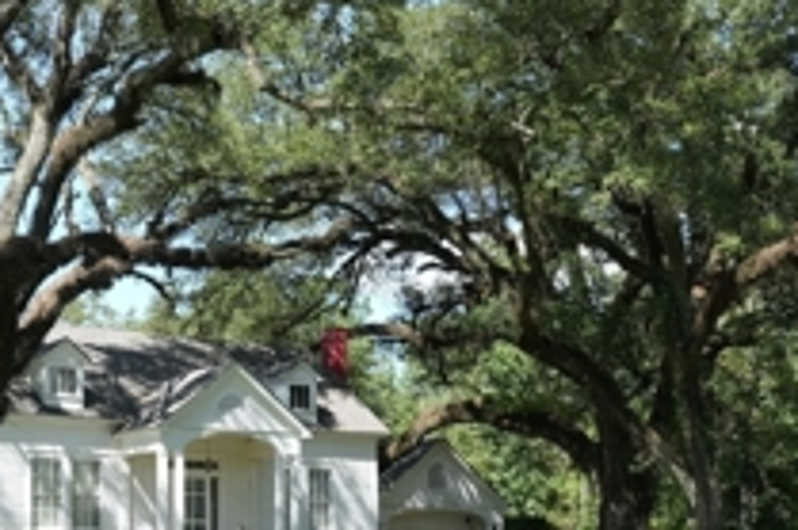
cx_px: 254
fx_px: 1418
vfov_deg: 20.7
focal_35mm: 64
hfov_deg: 31.2
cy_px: 484
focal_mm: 33
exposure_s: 1/200
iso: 320
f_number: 8
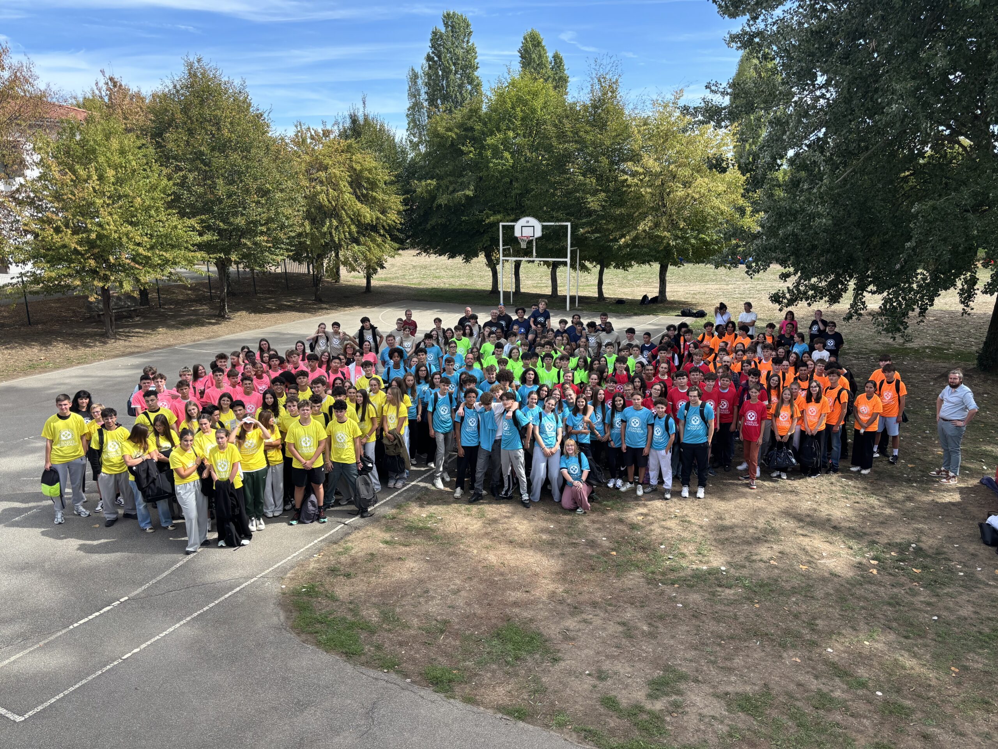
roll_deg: +1.2
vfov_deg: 53.1
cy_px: 374
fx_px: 750
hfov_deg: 67.3
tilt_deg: -14.0
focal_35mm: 26
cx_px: 499
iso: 50
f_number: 1.6
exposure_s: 1/1103
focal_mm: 5.96
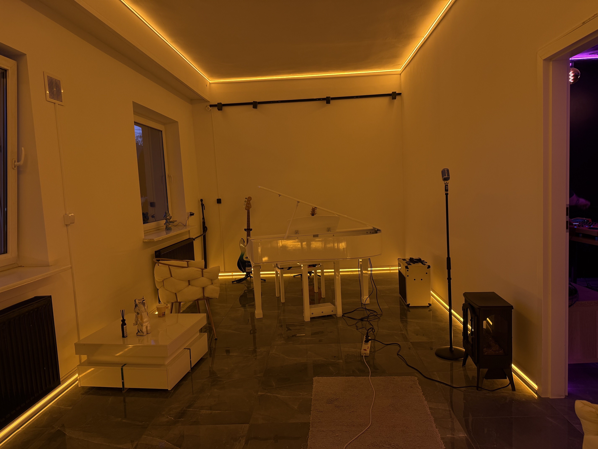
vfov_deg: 56.8
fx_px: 415
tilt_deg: -5.9
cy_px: 224
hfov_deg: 71.6
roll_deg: +3.2
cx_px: 299
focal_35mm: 24
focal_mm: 6.76
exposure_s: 1/100
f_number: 1.78
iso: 125
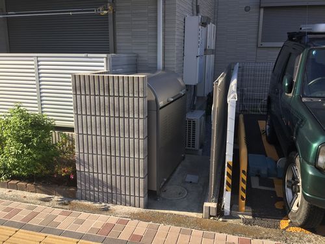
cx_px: 162
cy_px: 122
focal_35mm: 31
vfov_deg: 45.4
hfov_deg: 58.4
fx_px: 291
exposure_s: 1/360
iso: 25
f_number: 2.4
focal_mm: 3.3
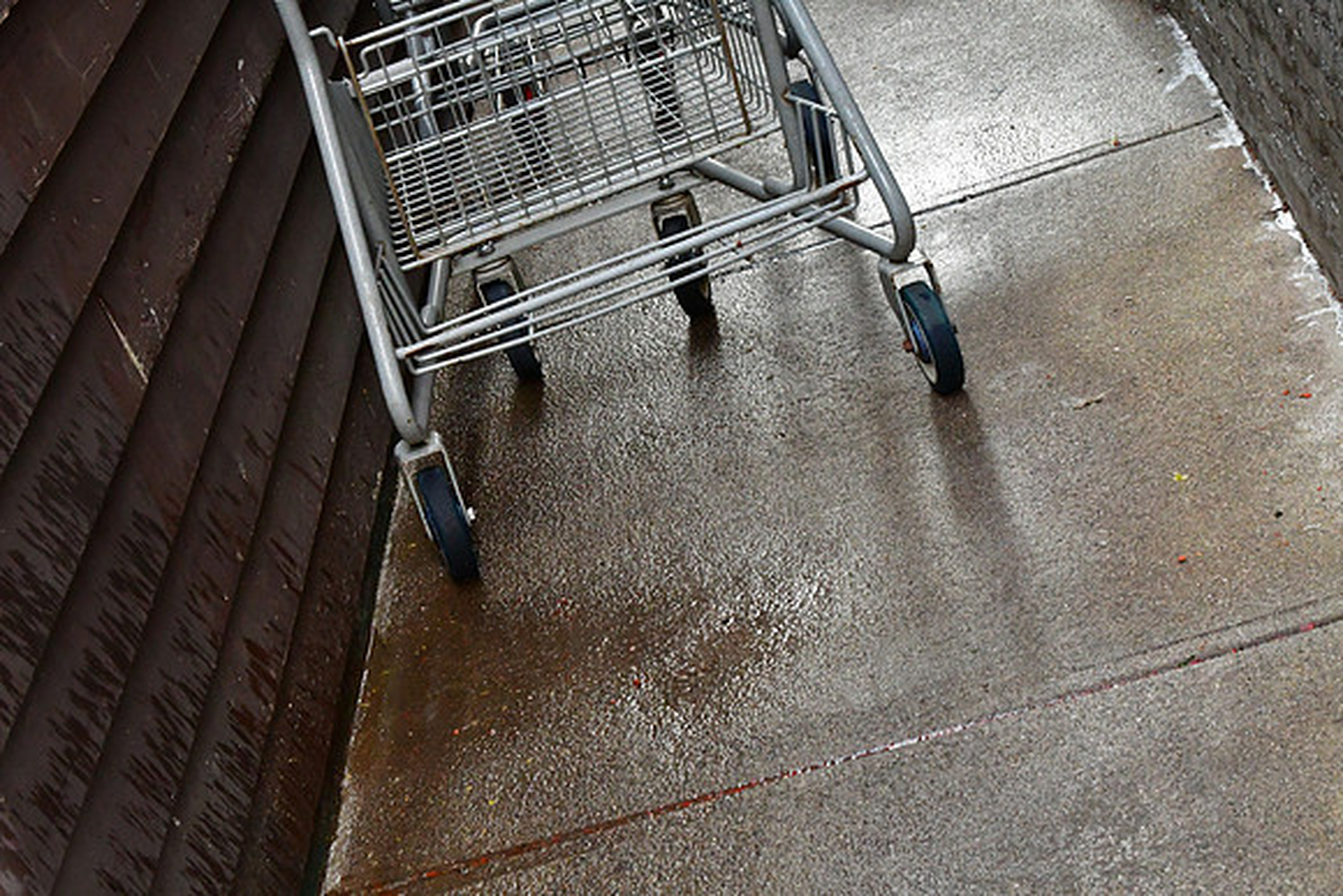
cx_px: 672
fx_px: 3060
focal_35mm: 82
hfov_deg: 24.8
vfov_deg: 16.7
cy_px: 448
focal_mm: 55
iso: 6400
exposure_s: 1/30
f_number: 16
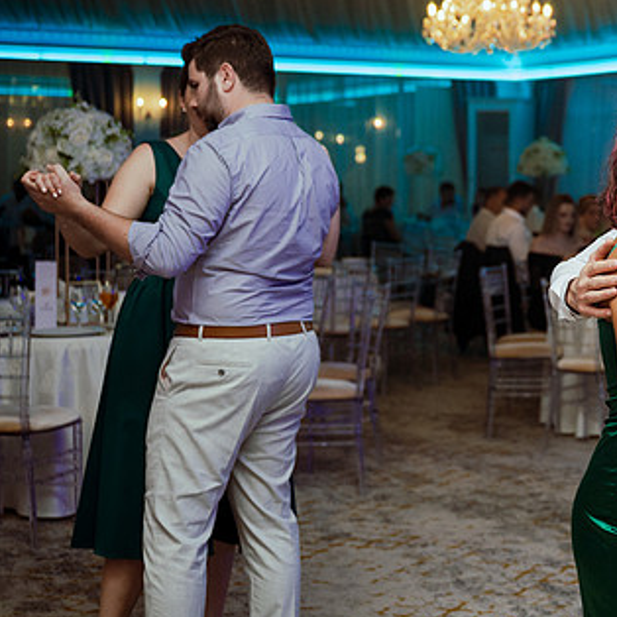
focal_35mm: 77
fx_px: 1553
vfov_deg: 22.4
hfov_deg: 21.7
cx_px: 620
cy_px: 227
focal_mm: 40
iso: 1600
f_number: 2.8
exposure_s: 1/160
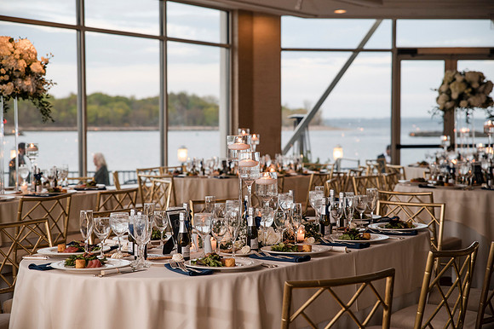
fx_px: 968
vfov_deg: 19.3
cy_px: 164
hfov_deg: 28.6
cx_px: 247
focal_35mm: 71
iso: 1250
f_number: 3.2
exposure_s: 1/250
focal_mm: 70
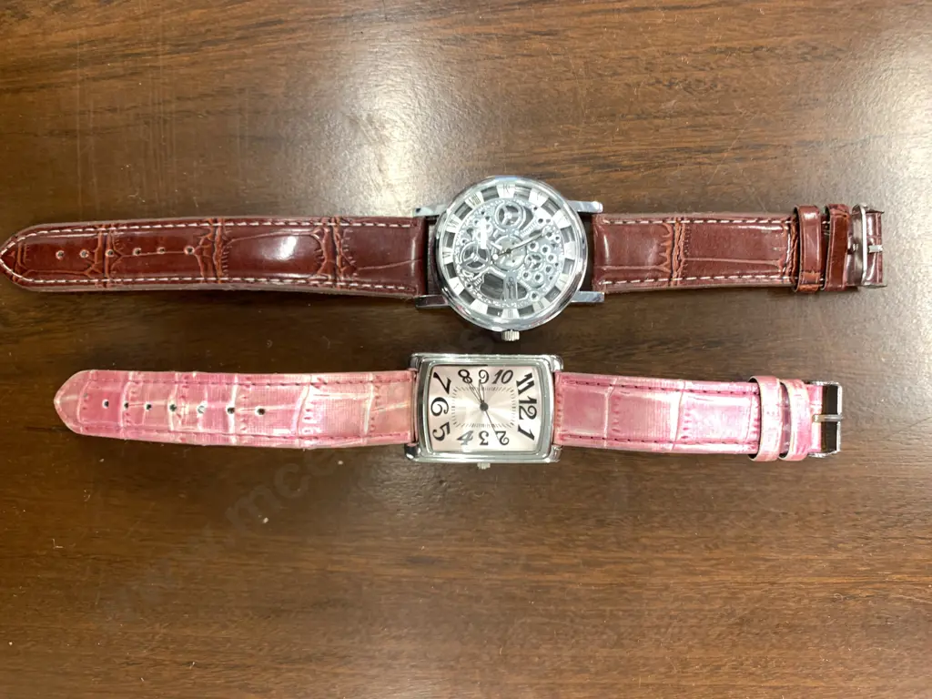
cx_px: 466
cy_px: 350
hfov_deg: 67.3
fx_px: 700
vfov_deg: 53.1
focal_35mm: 26
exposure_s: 1/50
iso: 125
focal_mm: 4.25
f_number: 1.8
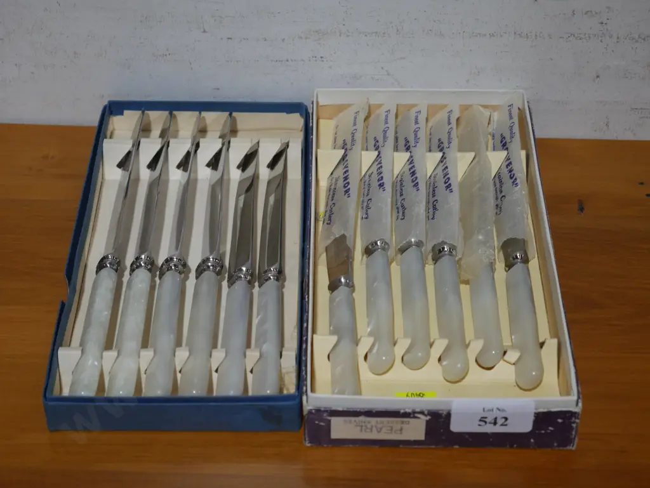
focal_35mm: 72
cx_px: 325
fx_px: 1353
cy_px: 244
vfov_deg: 20.5
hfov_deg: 27.0
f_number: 5.5
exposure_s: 1/80
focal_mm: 36
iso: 320
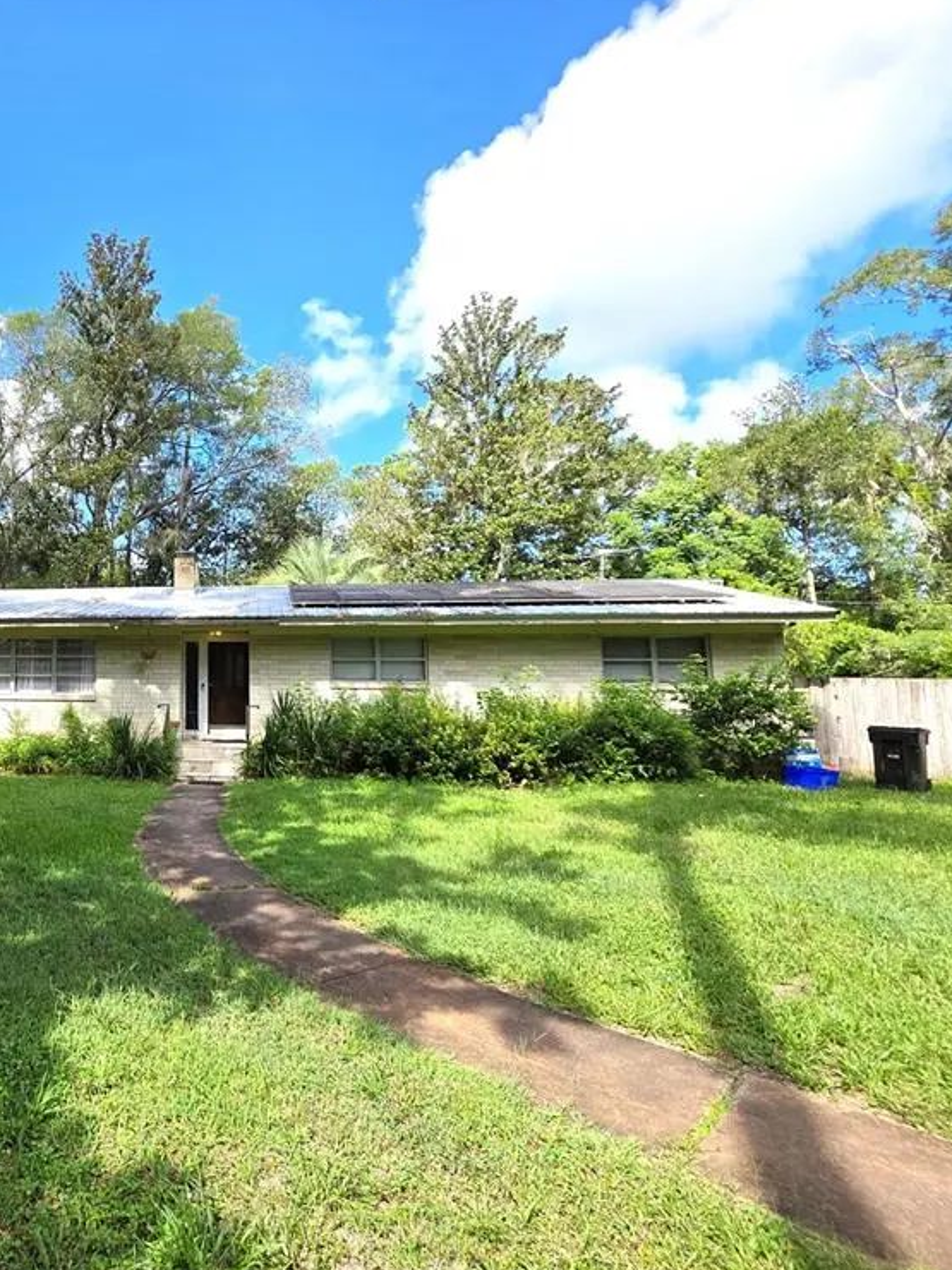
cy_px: 620
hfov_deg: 63.9
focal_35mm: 18
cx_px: 161
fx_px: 660
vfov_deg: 87.7
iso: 40
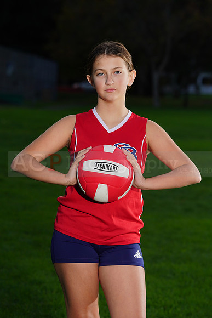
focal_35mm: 192
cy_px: 159
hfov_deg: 7.2
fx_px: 1695
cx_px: 106
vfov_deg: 10.7
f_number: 9
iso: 200
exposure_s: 1/250
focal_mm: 192
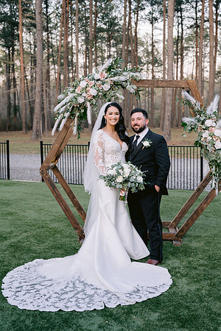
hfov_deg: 27.0
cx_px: 110
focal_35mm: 50
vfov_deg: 39.6
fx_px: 460
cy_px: 166
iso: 500
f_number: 4
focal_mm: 50
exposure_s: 1/160
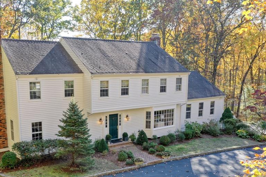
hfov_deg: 51.8
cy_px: 110
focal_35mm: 37
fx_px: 273
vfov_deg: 35.7
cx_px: 117
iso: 100
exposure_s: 1/120
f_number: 4.5
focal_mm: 10.26
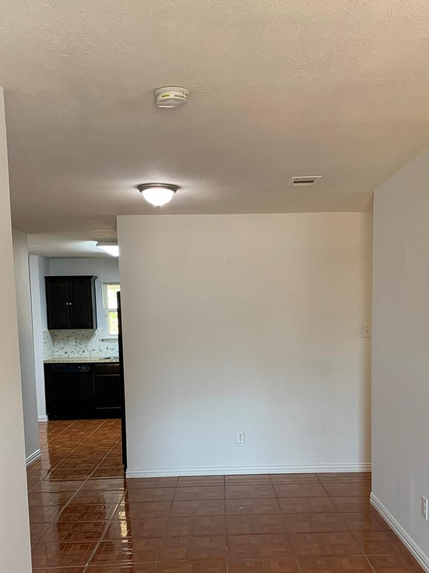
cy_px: 382
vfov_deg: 48.2
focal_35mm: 38
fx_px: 628
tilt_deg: -5.7
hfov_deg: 37.7
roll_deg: +1.0
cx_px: 231
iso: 100
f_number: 1.8
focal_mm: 4.25
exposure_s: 1/60
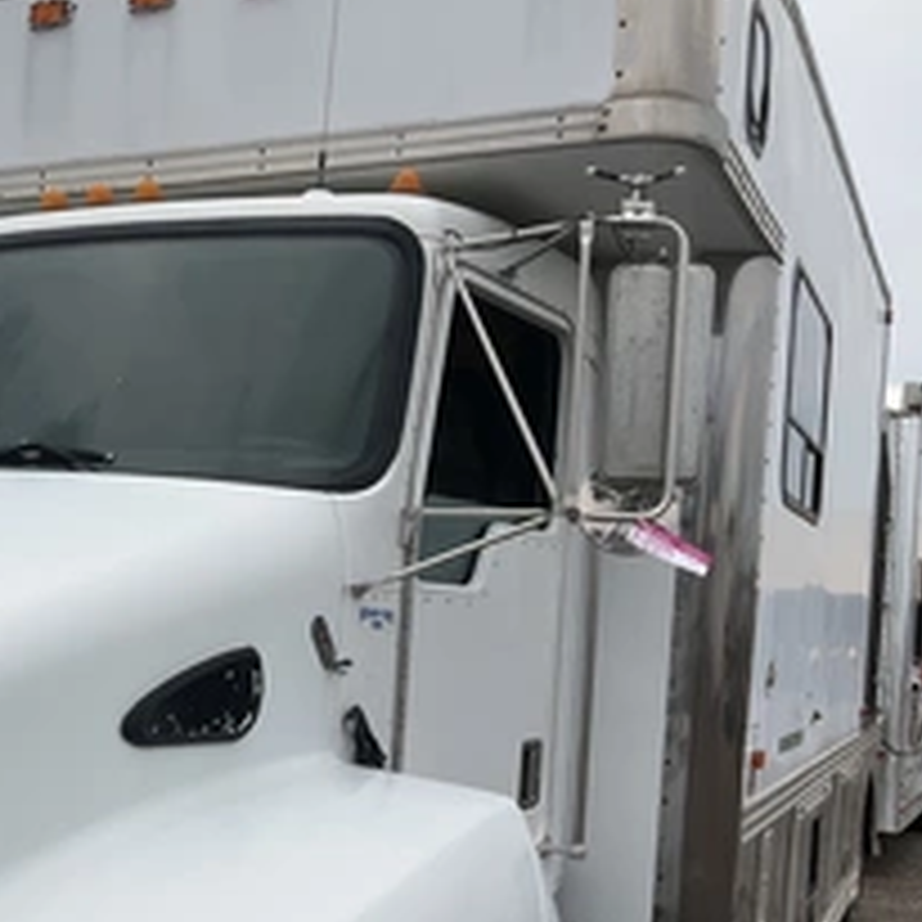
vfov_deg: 33.8
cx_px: 130
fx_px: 1507
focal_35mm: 50
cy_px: 598
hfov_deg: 32.7
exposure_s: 1/2320
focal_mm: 3
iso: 25
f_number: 1.8
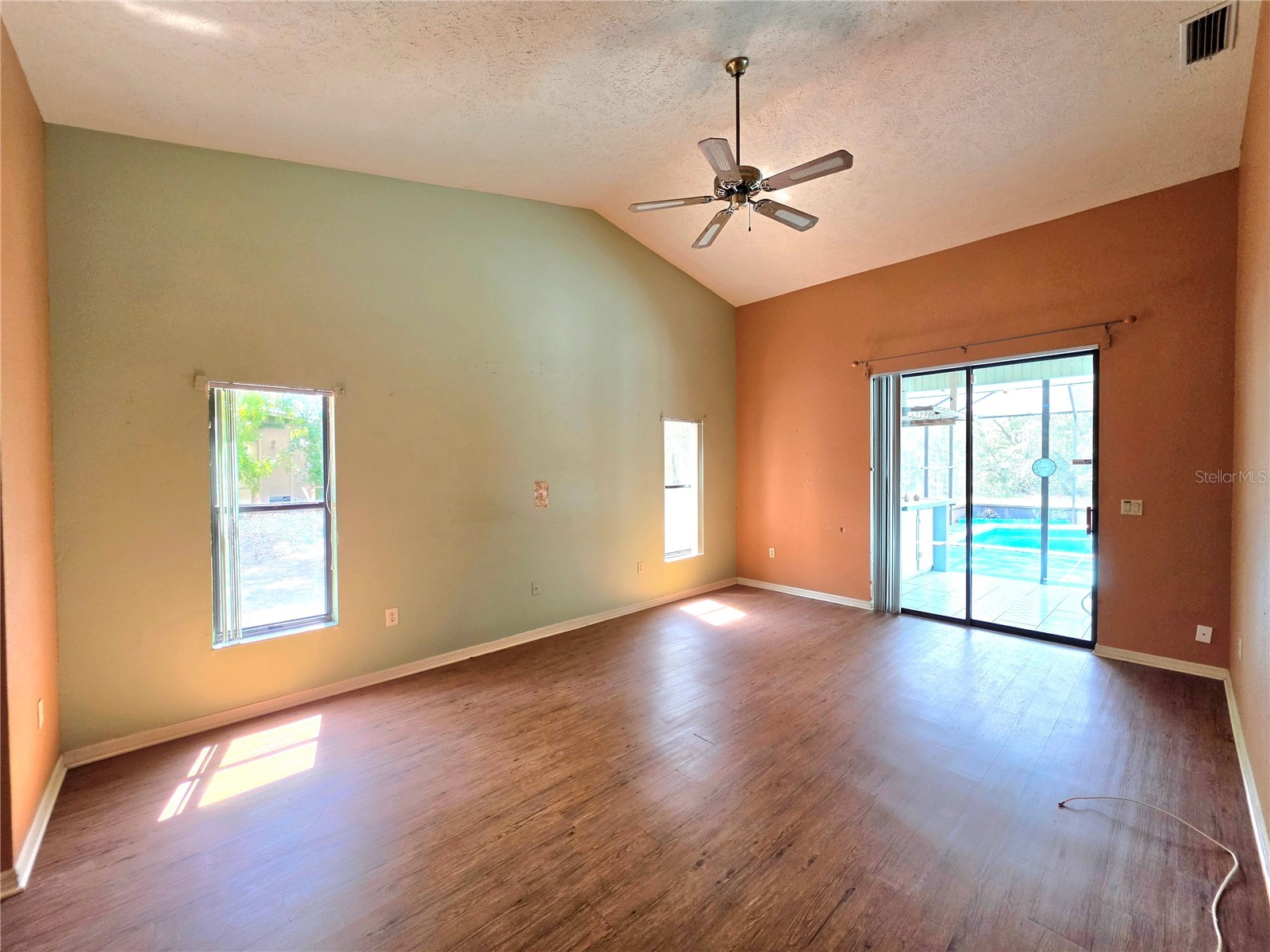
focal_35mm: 13
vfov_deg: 89.9
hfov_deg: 106.2
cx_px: 635
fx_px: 477
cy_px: 476
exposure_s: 1/120
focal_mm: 2.2
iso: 80
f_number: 1.9
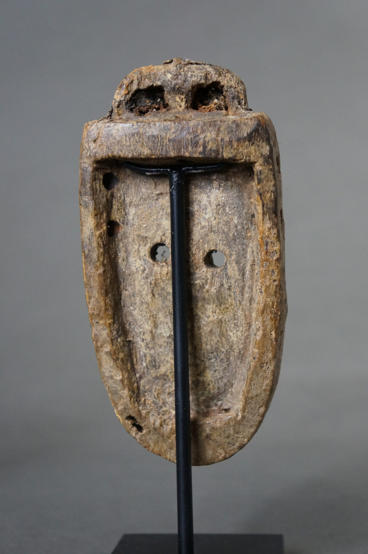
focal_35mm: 62
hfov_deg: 22.0
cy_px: 277
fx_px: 945
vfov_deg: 32.7
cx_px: 184
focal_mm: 41
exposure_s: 1/160
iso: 2000
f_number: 4.5
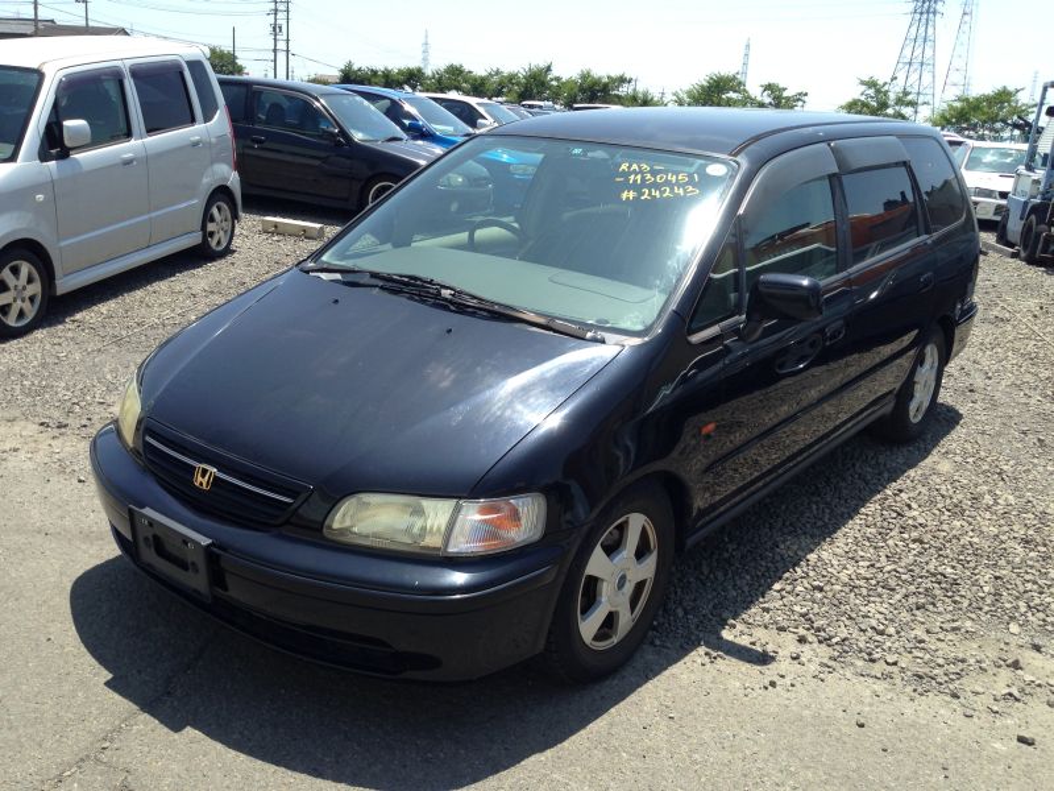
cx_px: 527
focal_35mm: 33
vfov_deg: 42.9
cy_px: 396
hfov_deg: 55.4
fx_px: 1005
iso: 50
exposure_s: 1/821
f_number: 2.4
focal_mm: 4.12
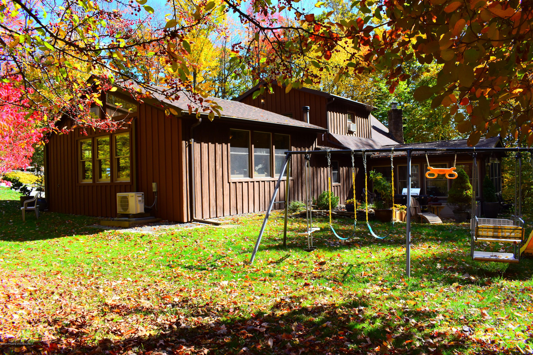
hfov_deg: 67.4
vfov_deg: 47.9
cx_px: 266
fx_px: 400
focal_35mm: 27
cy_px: 178
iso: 220
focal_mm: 18
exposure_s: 1/250
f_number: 8
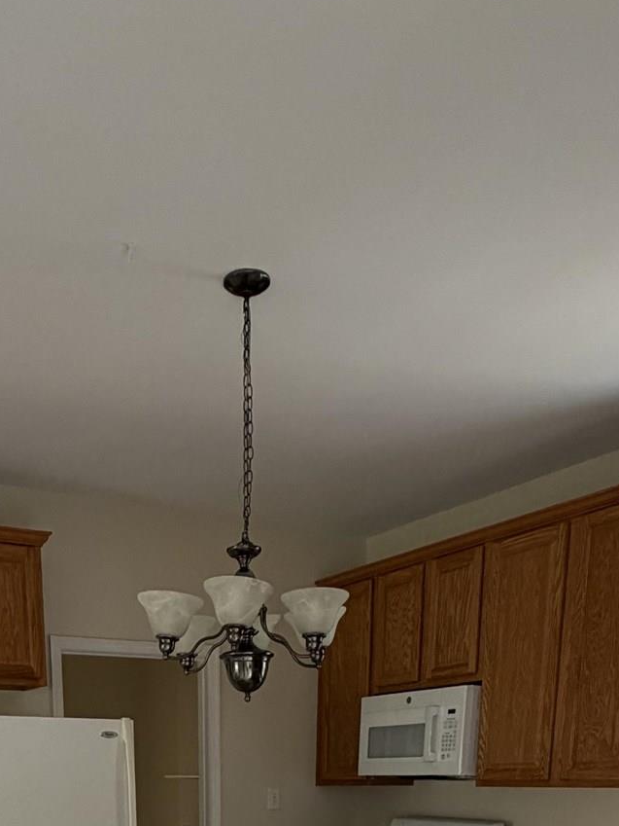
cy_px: 997
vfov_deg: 37.0
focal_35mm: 38
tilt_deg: -13.0
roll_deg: -0.2
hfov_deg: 37.4
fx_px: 906
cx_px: 214
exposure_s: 1/121
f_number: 2.2
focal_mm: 2.22
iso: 250
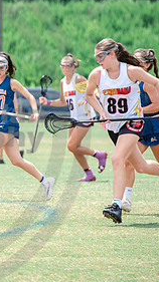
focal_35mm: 432
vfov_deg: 5.0
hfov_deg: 2.8
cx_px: -88
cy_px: 125
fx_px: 3239
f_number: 4.5
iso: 250
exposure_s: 1/1250
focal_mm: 200
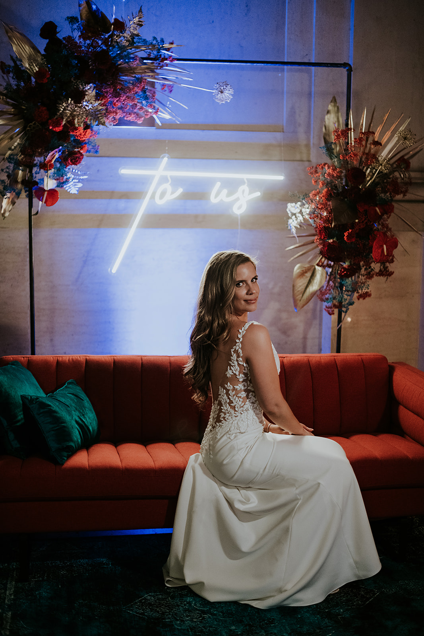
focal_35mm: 50
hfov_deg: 27.0
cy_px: 318
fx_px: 883
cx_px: 212
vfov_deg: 39.6
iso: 1600
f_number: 1.6
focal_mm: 50
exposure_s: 1/125
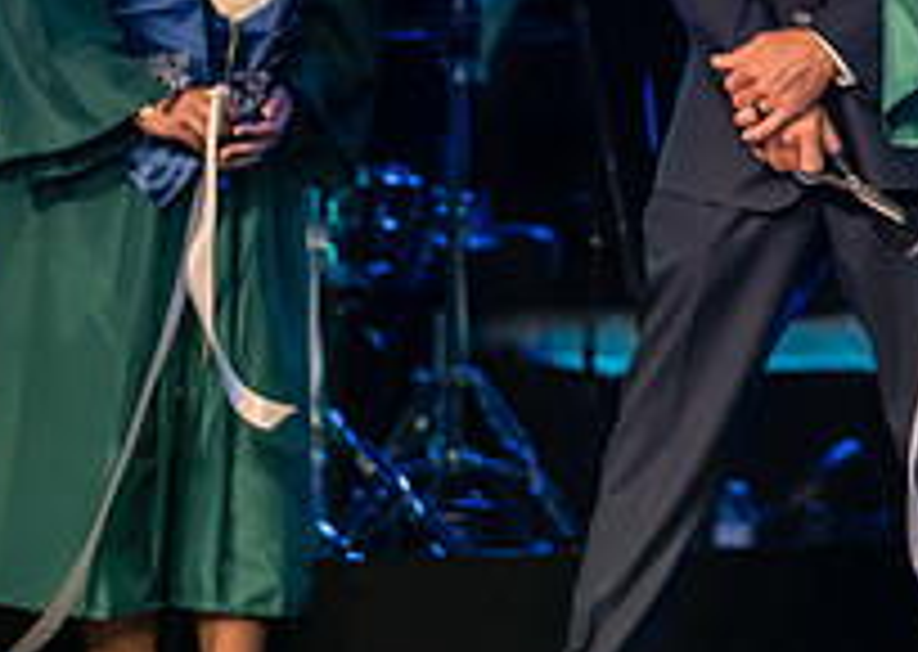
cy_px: -78
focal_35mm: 183
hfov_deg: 10.7
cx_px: 1230
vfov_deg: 7.8
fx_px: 4763
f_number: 1.2
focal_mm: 50
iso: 800
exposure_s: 1/400
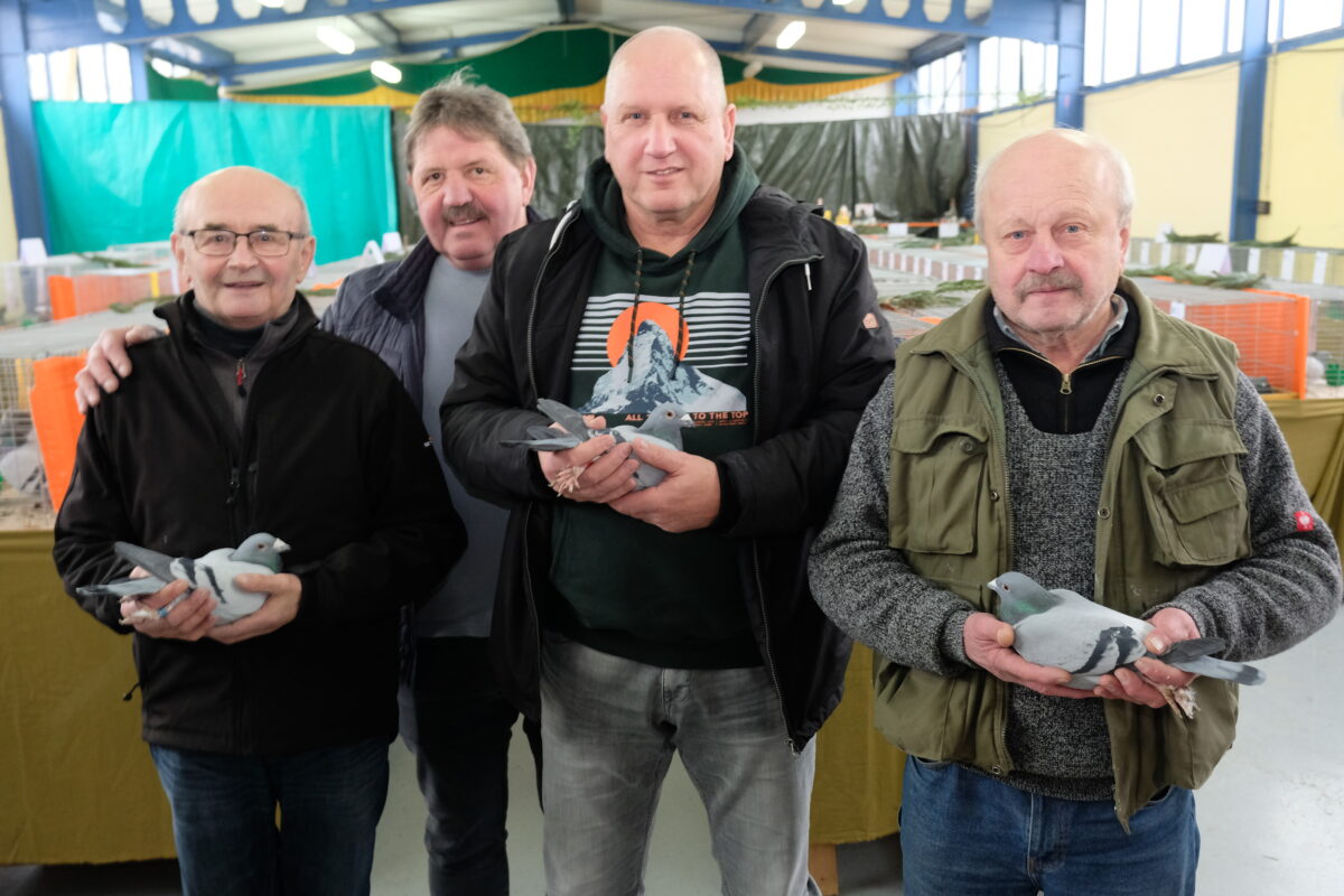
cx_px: 672
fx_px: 1232
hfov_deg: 57.2
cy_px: 448
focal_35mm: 33
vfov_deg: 40.0
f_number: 4
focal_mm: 22.3
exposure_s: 1/30
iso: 2500
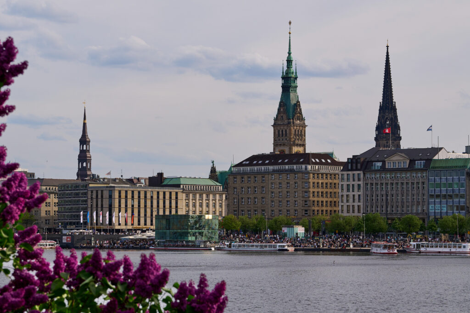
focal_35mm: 105
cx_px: 235
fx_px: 1371
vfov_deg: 13.0
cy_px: 156
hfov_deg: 19.5
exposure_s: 1/400
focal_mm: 70
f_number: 8
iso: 125
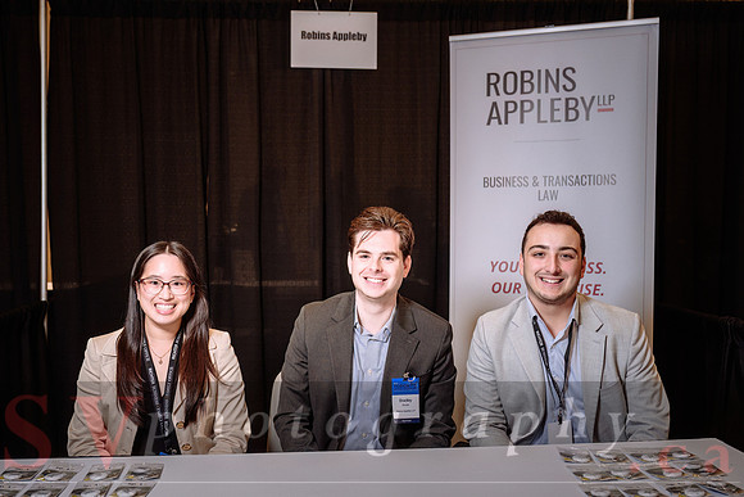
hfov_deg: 46.9
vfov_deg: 32.2
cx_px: 382
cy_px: 283
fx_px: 858
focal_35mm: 41
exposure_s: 1/200
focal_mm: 33
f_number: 3.5
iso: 500
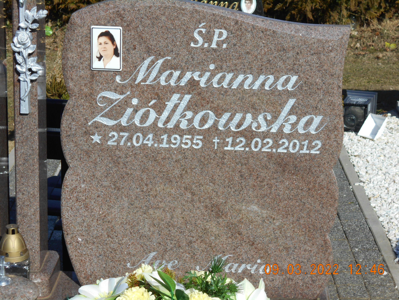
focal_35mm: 86
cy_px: 150
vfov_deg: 17.2
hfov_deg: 22.8
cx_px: 200
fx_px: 991
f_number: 6.3
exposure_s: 1/400
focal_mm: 15.4
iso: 80
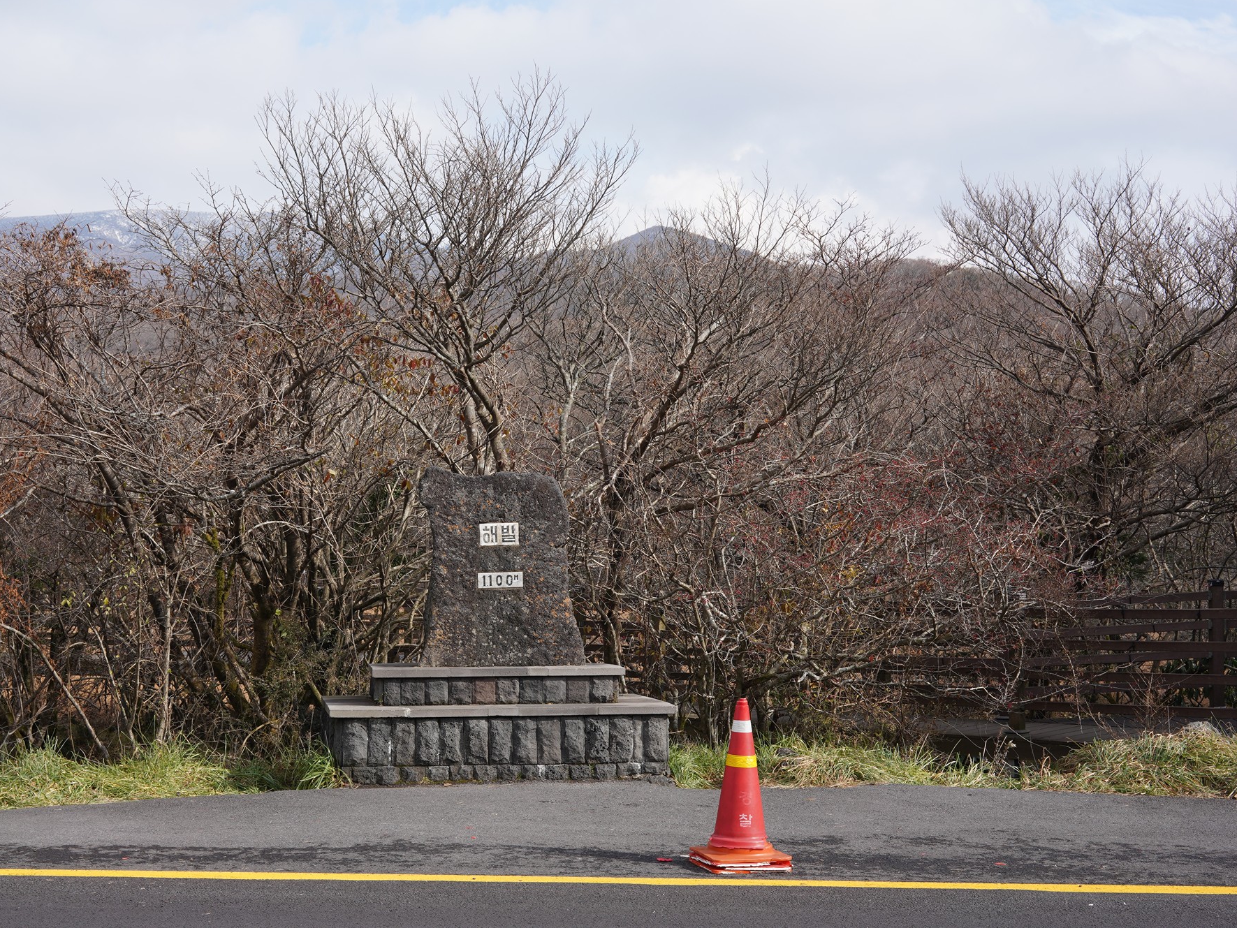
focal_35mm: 38
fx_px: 1358
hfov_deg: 48.9
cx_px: 572
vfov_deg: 37.7
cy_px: 464
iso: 100
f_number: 10
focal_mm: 35
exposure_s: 1/100
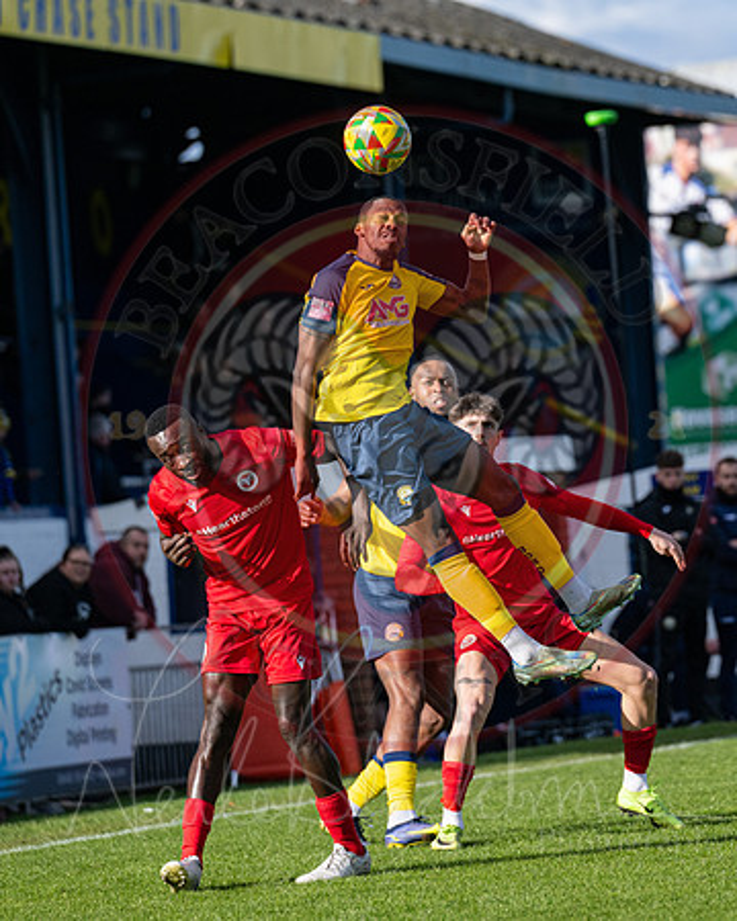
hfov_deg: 5.5
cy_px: 460
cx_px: 572
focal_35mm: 282
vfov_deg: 6.9
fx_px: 7678
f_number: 4
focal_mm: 200
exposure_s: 1/5000
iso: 400
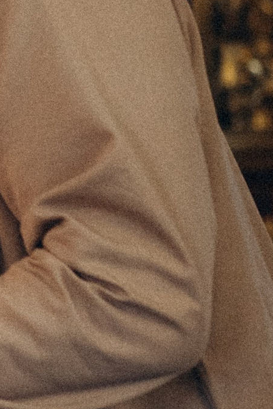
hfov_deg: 6.7
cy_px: 150
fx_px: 2261
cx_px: -287
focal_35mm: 199
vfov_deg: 10.3
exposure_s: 1/200
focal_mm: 35
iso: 1600
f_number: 1.8
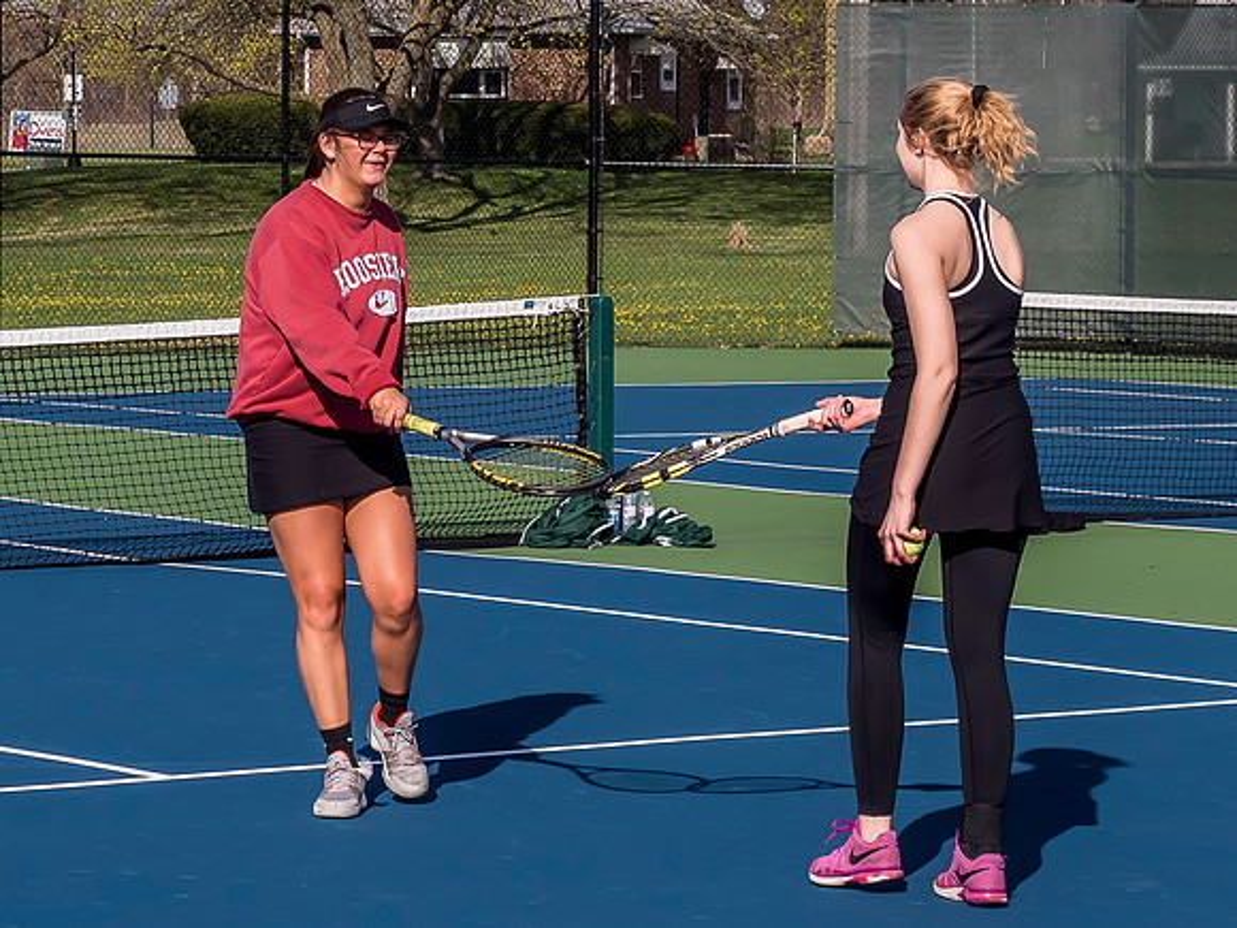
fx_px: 5367
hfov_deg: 13.1
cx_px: 427
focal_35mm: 150
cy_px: 291
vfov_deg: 9.9
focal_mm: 34
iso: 320
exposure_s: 1/1600
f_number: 4.5
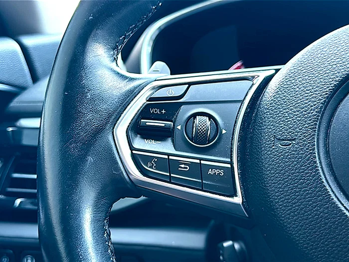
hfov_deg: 47.9
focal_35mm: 39
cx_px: 174
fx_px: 393
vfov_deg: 36.8
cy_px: 131
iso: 64
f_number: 1.78
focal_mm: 6.86
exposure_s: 1/45
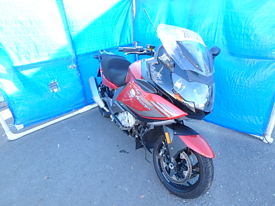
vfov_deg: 63.4
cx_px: 138
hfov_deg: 79.0
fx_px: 167
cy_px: 103
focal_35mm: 21
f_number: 3.5
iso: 125
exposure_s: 1/60
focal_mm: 3.7
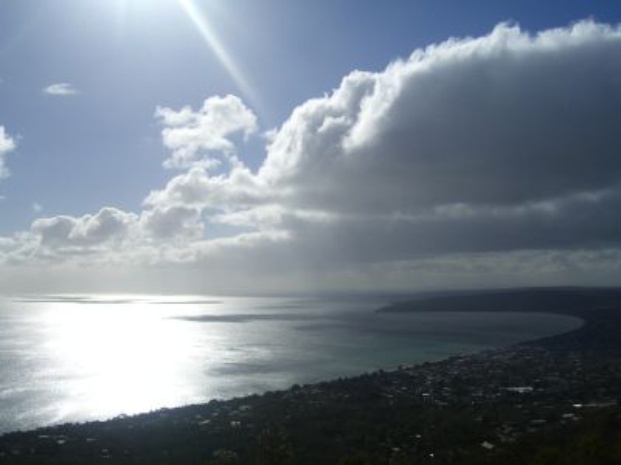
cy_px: 232
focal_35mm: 38
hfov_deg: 49.0
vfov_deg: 37.7
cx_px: 310
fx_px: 682
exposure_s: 1/1600
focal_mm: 7.9
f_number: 8
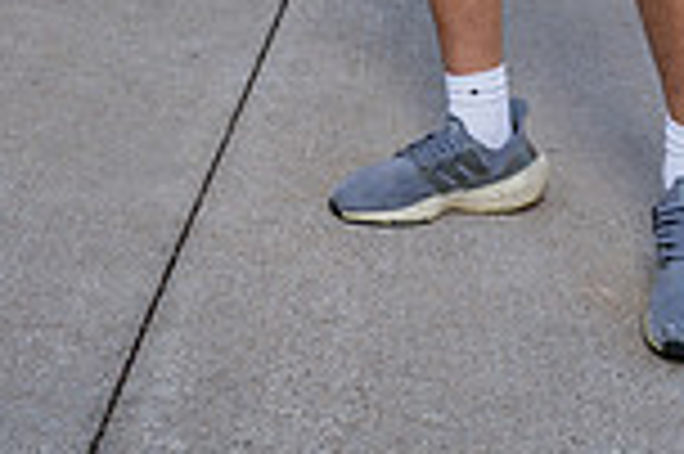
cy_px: -512
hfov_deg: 24.4
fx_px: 1575
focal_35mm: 83
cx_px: 418
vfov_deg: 13.5
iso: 100
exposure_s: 1/250
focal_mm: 28
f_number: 4
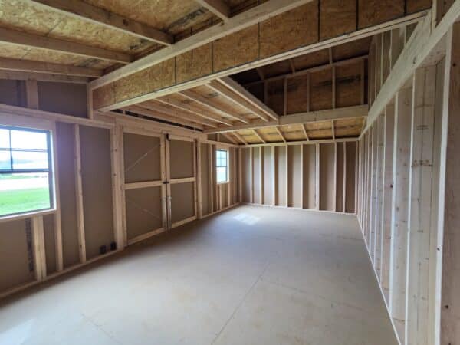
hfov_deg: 106.2
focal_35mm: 13
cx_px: 230
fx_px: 173
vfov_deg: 89.9
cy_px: 172
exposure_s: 1/60
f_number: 2.2
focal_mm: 2.2
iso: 320
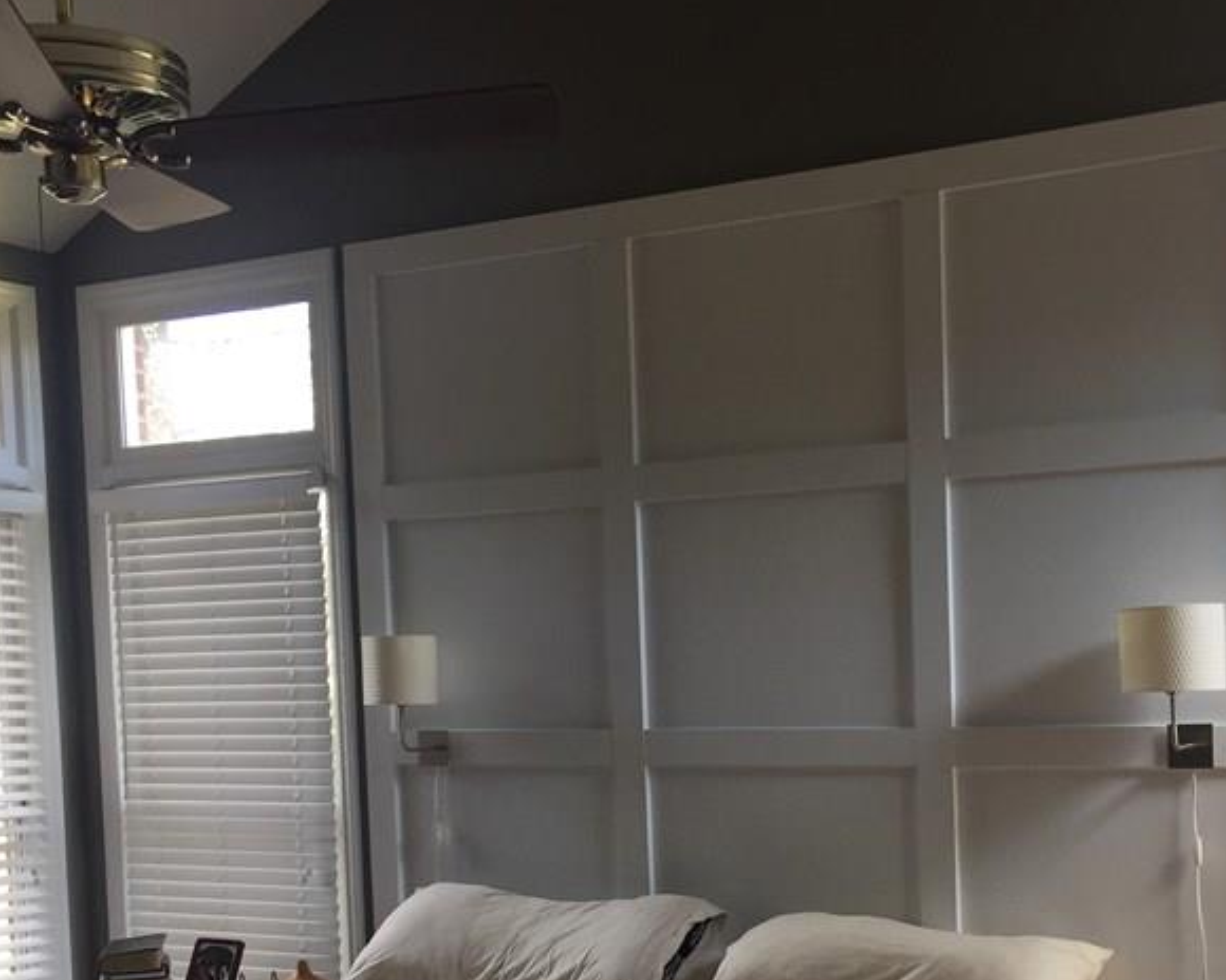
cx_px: 736
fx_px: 1814
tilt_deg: -2.7
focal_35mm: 50
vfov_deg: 29.6
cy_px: 777
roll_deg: +1.1
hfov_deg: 37.2
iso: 32
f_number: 2.2
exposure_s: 1/60
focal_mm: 4.15
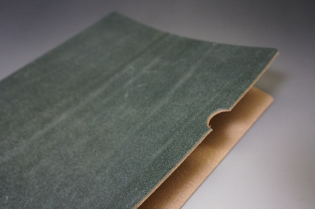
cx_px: 158
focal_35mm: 32
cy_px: 104
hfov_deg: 59.6
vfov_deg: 41.6
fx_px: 275
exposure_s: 1/160
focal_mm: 21
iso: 2000
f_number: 4
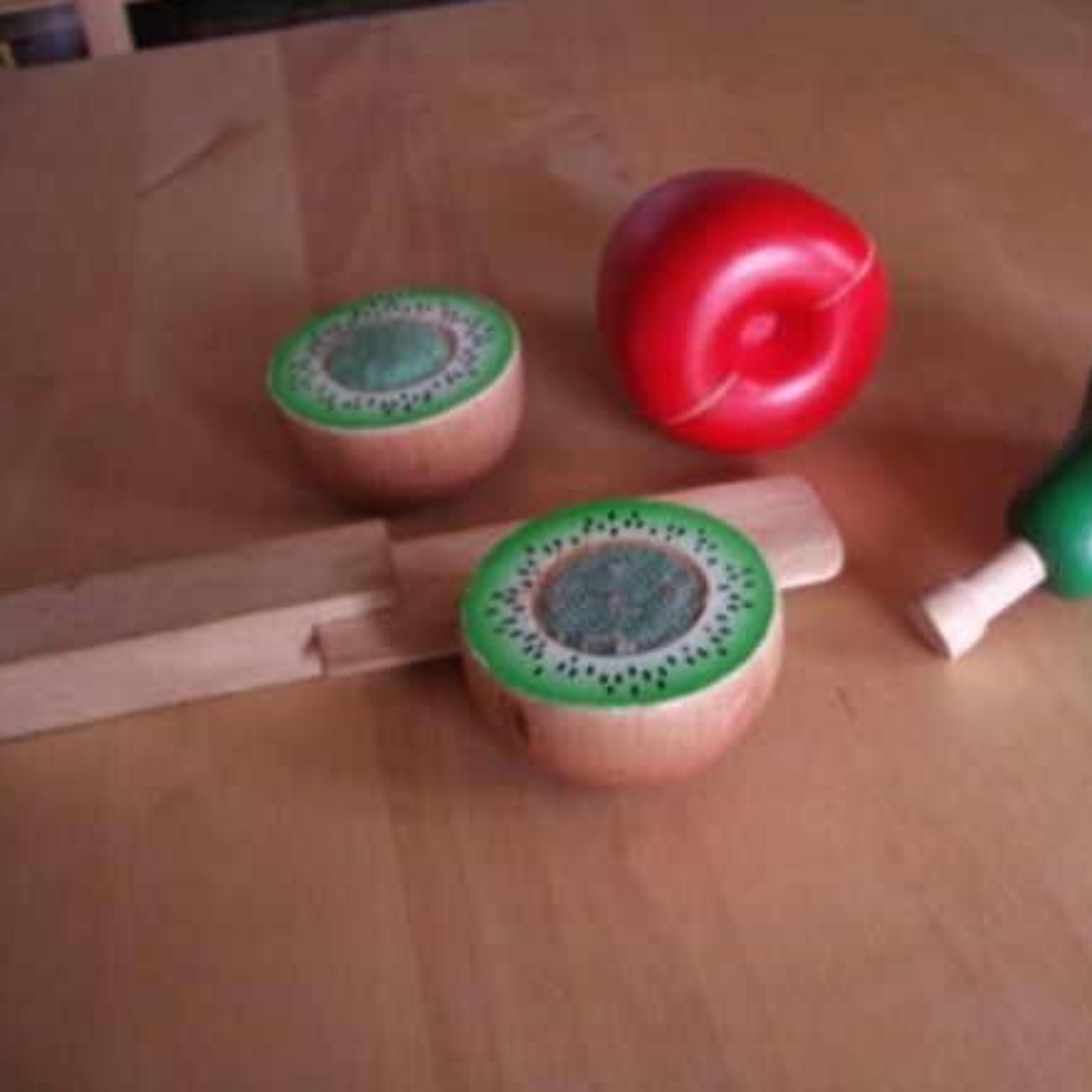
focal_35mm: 42
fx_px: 1499
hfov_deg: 39.8
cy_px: 551
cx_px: 677
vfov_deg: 40.0
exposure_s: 1/8
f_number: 2.6
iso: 200
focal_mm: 5.8
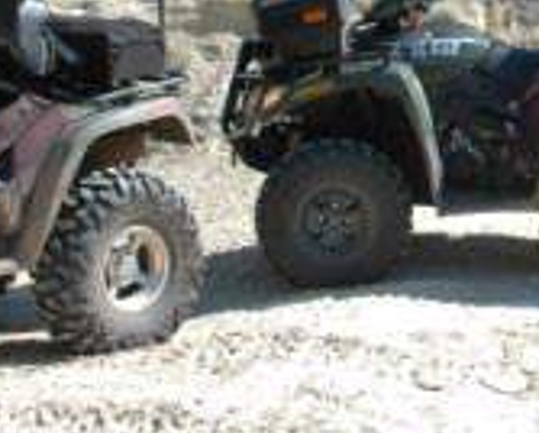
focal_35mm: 167
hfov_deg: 11.4
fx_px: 2664
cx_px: 526
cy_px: -40
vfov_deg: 9.2
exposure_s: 1/320
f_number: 9
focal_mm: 31
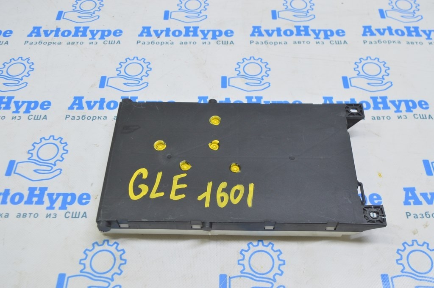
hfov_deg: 51.3
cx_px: 217
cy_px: 144
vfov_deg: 35.4
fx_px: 452
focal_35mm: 38
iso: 400
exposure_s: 1/20
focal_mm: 25
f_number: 5.6
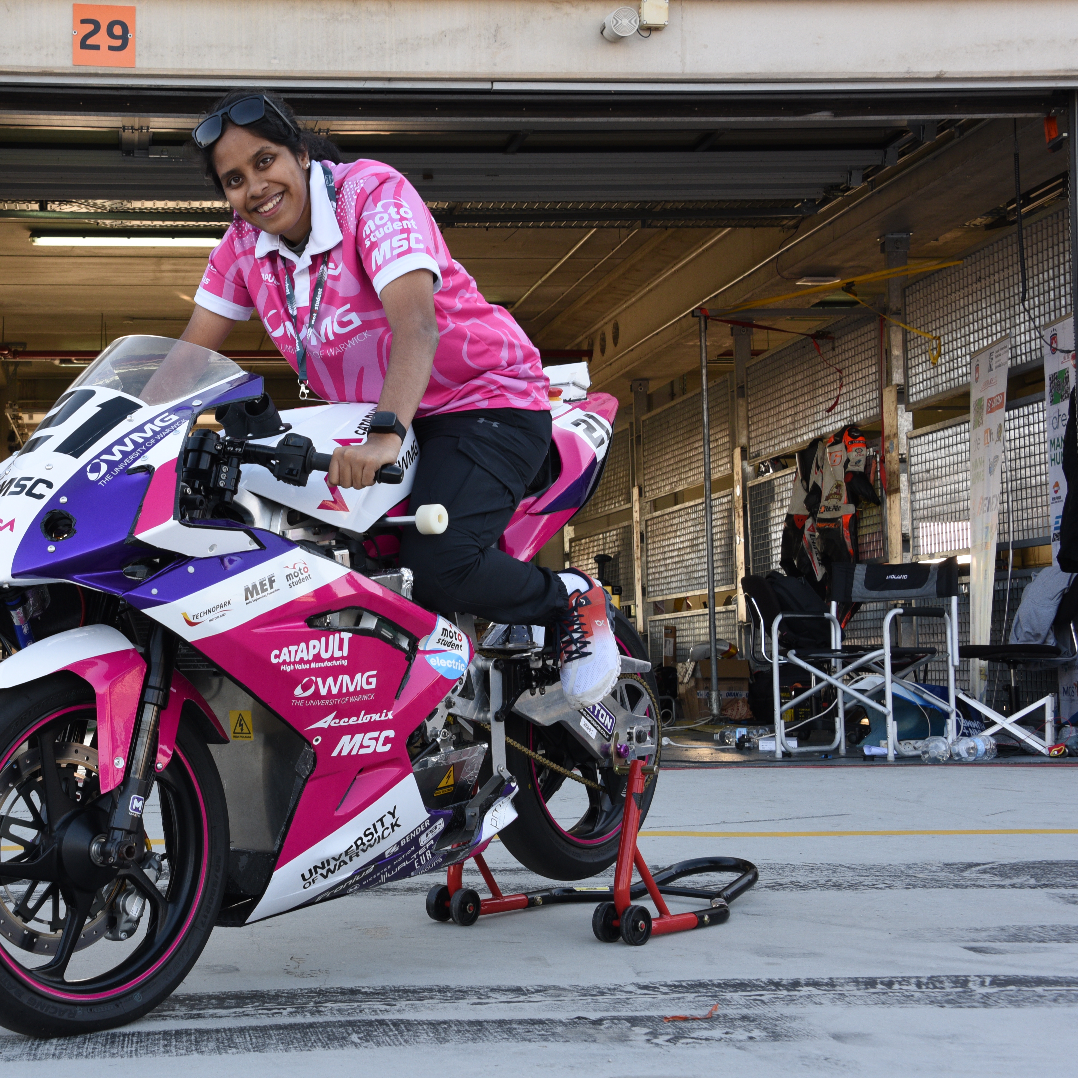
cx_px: 319
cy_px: 541
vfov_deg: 30.0
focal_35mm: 57
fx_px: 2008
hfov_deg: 29.7
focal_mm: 44
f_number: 9
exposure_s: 1/100
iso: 400
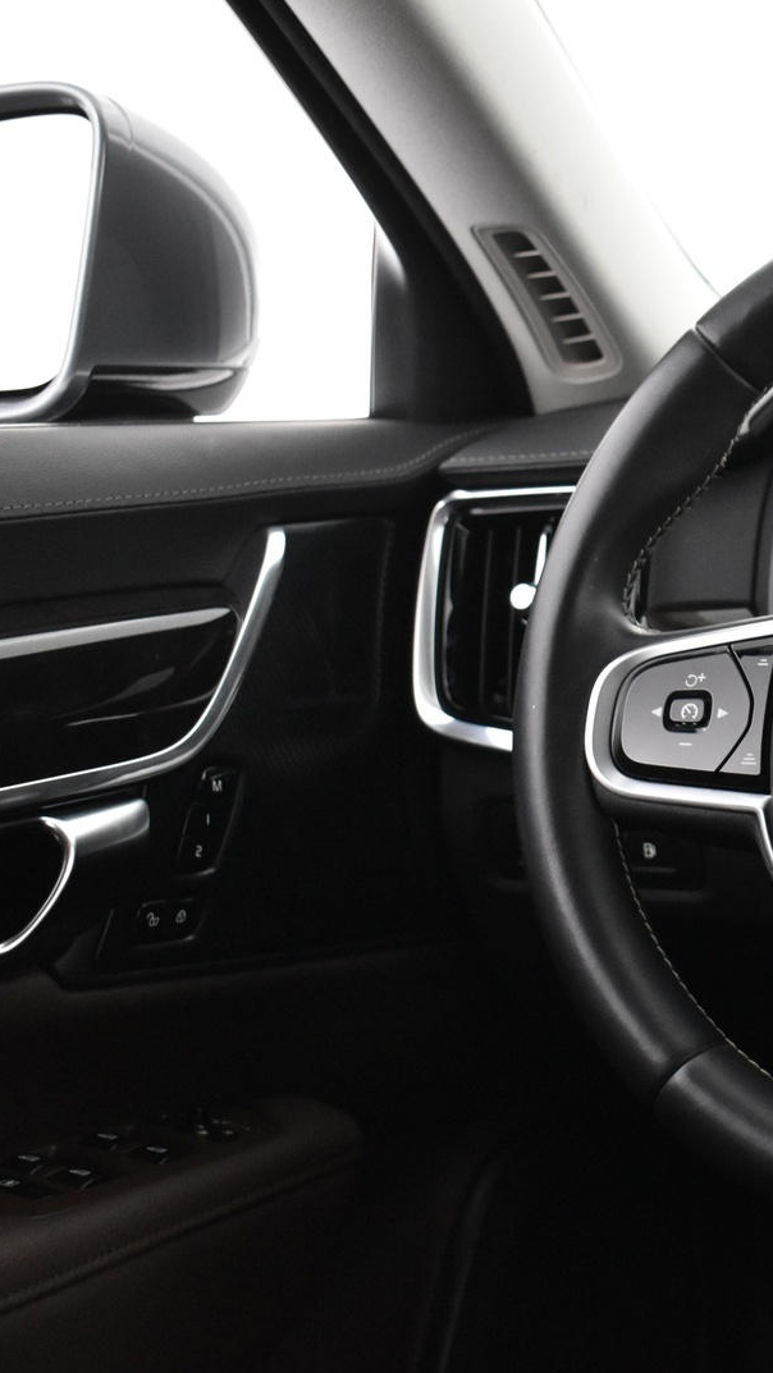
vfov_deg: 30.7
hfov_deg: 16.7
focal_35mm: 69
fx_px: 2505
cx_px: 951
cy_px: 688
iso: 3200
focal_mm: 29
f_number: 4.2
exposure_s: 1/25
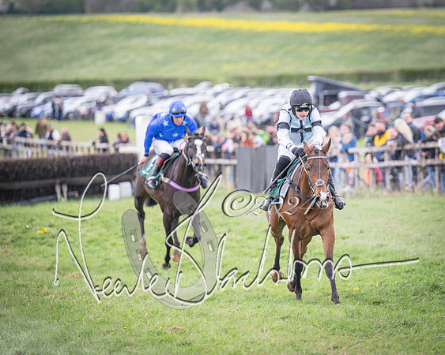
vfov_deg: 4.6
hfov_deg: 5.8
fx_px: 4414
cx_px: 340
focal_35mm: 335
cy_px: 200
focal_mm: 160
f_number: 2.8
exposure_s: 1/1250
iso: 400
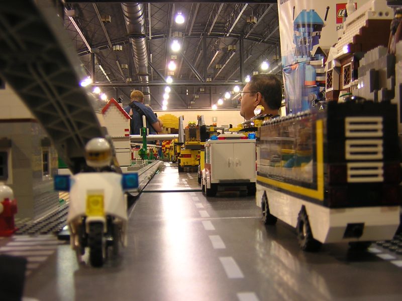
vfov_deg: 33.6
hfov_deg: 43.9
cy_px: 150
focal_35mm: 43
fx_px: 499
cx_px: 201
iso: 100
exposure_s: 1/8.6
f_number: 2.8
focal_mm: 5.6
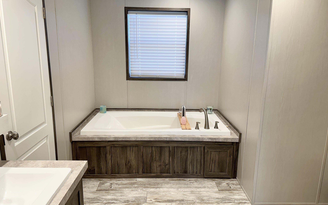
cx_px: 161
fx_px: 232
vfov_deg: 47.6
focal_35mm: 26
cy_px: 97
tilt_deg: -11.5
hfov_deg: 70.4
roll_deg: -0.5
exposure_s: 1/120
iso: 160
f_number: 1.78
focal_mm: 6.86
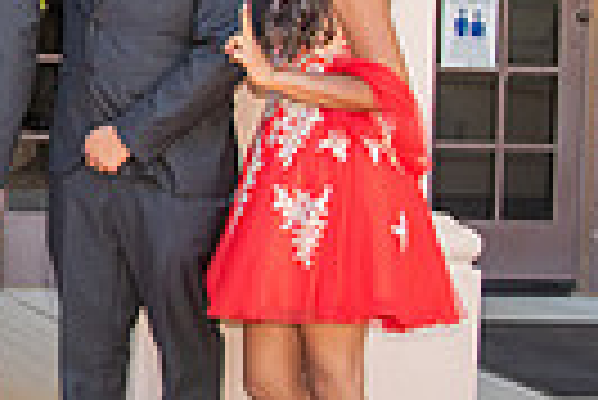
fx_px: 2245
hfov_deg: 13.3
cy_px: -11
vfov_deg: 10.1
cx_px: -553
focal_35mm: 135
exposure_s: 1/200
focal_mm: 31
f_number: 5
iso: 500
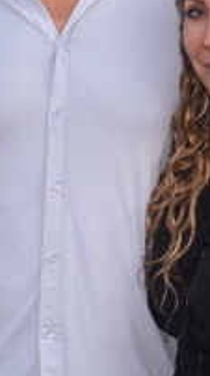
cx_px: 87
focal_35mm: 165
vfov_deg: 13.0
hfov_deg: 7.3
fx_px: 1640
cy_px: 63
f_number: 6.3
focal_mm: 46
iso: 125
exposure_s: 1/100
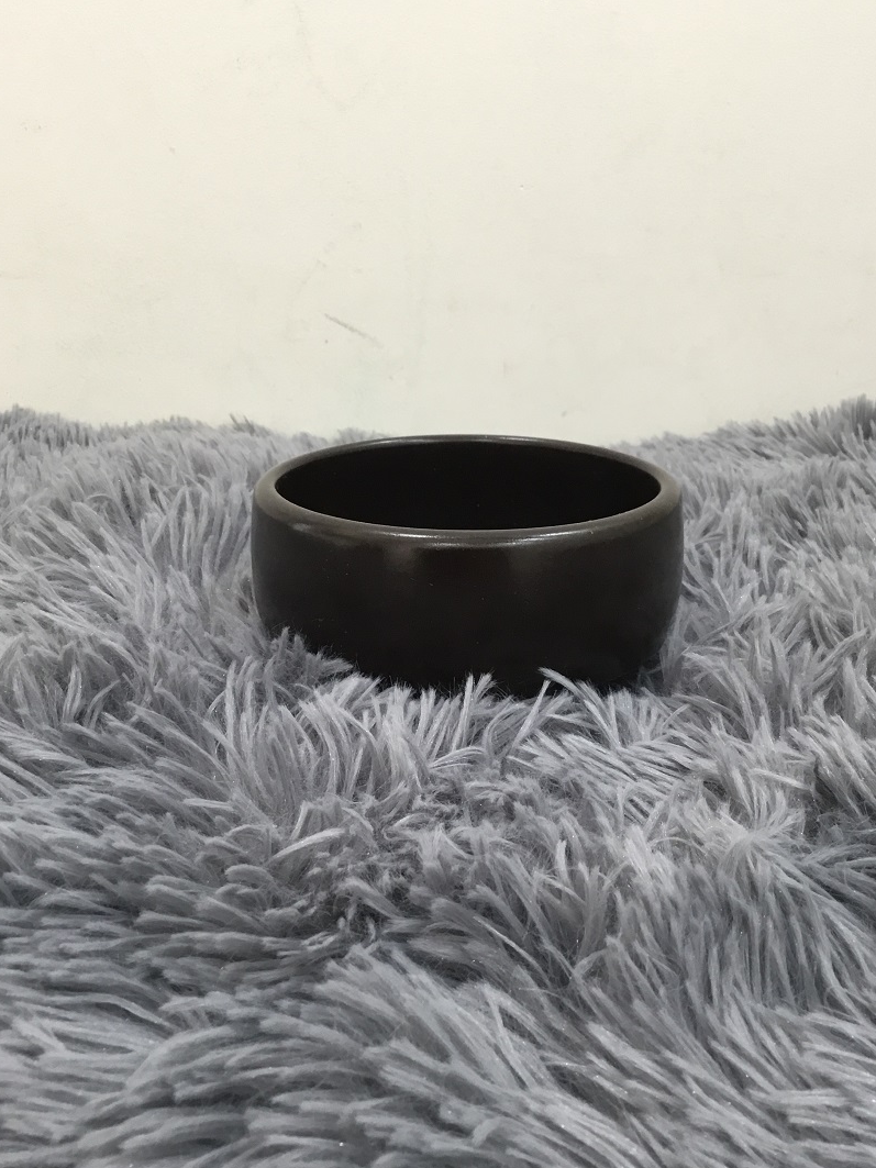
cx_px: 464
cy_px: 550
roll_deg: +0.4
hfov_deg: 40.7
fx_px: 1181
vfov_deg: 52.6
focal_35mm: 35
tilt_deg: -19.2
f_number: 2.4
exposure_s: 1/33
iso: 100
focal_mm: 3.3
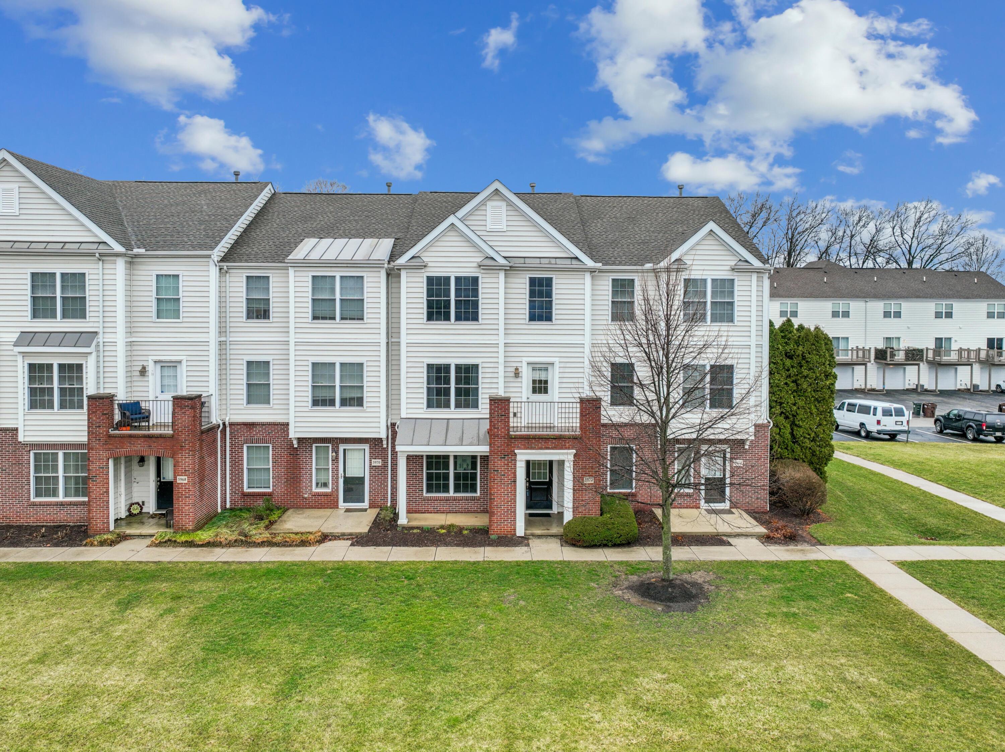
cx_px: 502
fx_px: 696
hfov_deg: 71.6
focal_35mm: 24
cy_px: 376
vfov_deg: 56.8
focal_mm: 12.3
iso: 100
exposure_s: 1/500
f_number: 2.8
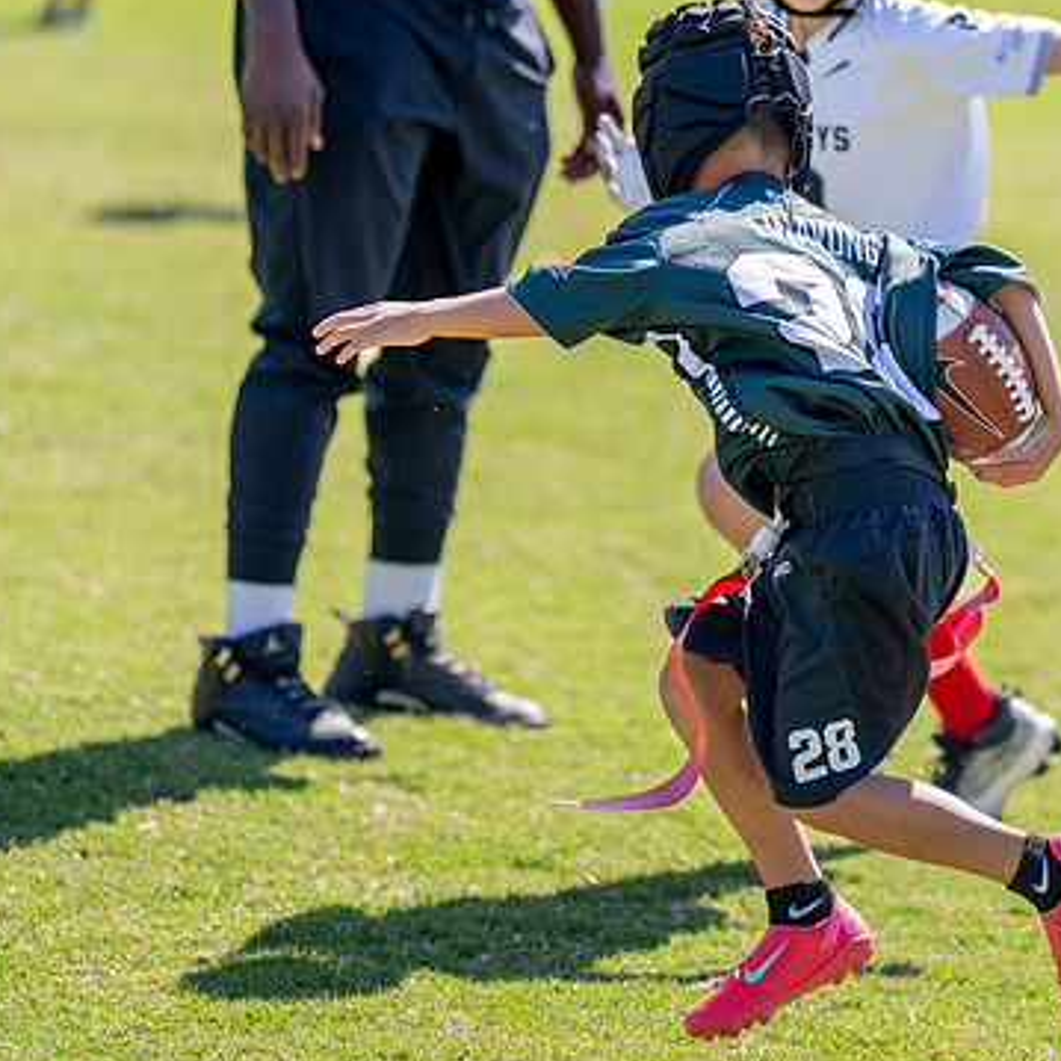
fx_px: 7213
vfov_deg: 8.4
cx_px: 870
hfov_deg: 8.4
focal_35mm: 208
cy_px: 391
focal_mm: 123
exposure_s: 1/2500
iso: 200
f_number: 2.8
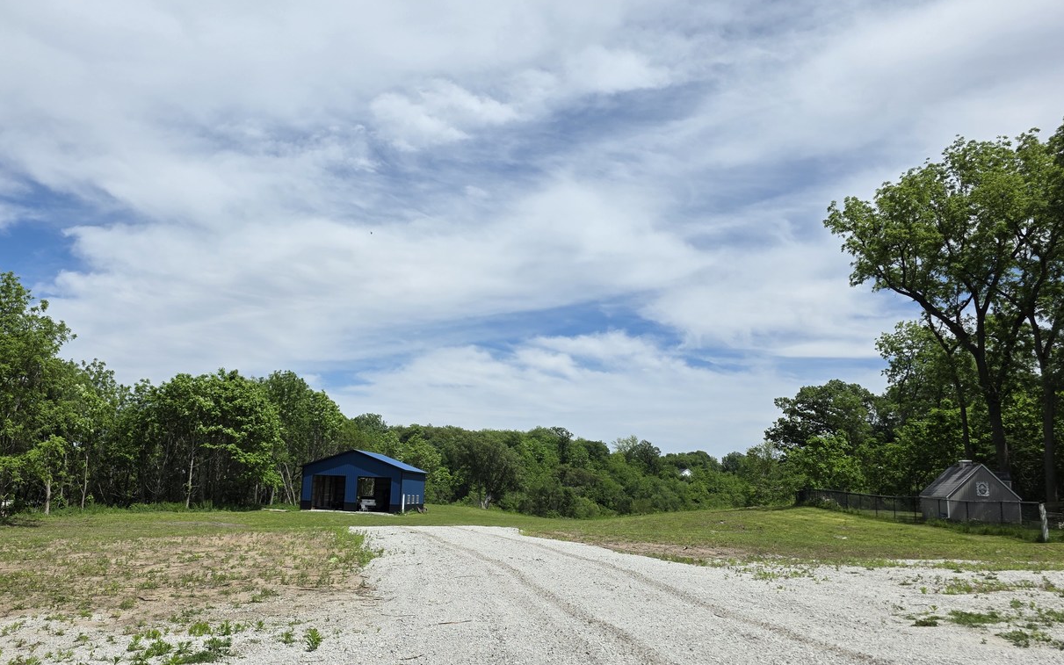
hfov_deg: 64.3
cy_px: 351
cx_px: 448
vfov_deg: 43.1
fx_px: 841
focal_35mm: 29
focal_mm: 6.3
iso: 40
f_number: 1.7
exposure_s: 1/7944
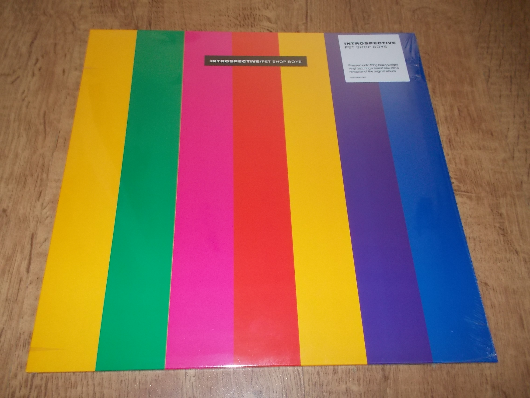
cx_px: 265
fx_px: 444
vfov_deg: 48.2
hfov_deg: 61.7
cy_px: 199
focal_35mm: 29
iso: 200
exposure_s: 1/30
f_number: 3.3
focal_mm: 4.1
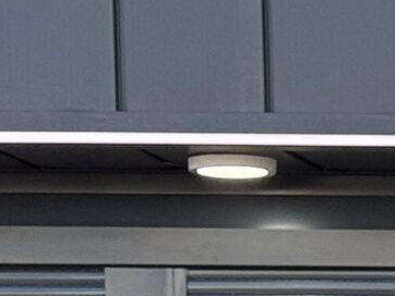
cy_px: 683
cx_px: 1282
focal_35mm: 339
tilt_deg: -0.4
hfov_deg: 5.4
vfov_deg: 4.3
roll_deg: +0.3
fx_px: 3871
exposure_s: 1/530
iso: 80
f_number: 1.78
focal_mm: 6.76
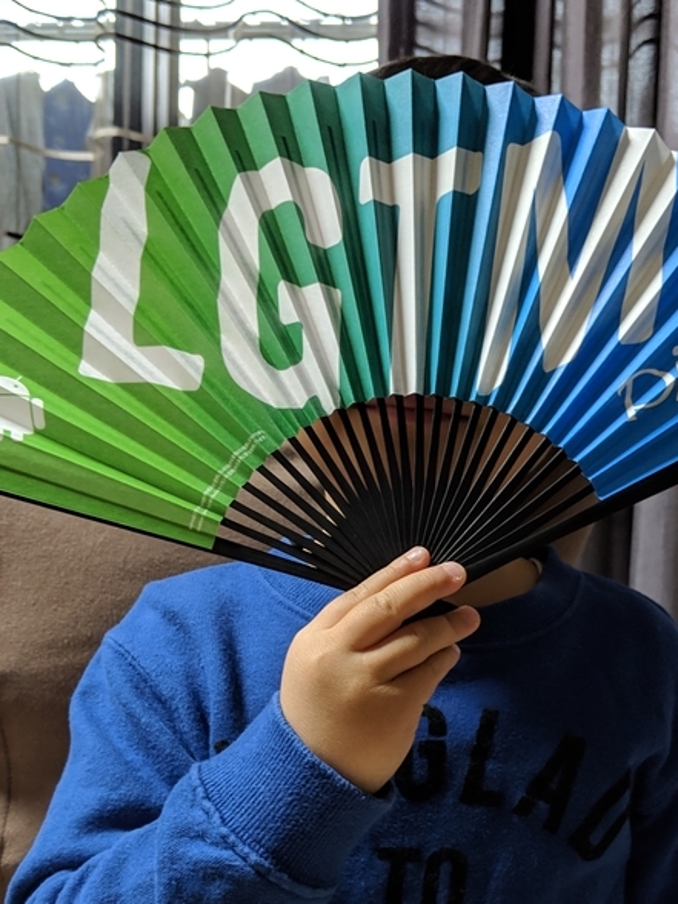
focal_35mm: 47
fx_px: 1227
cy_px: 630
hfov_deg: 30.8
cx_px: 421
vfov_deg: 39.8
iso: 74
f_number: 1.8
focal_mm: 4.44
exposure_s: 1/38
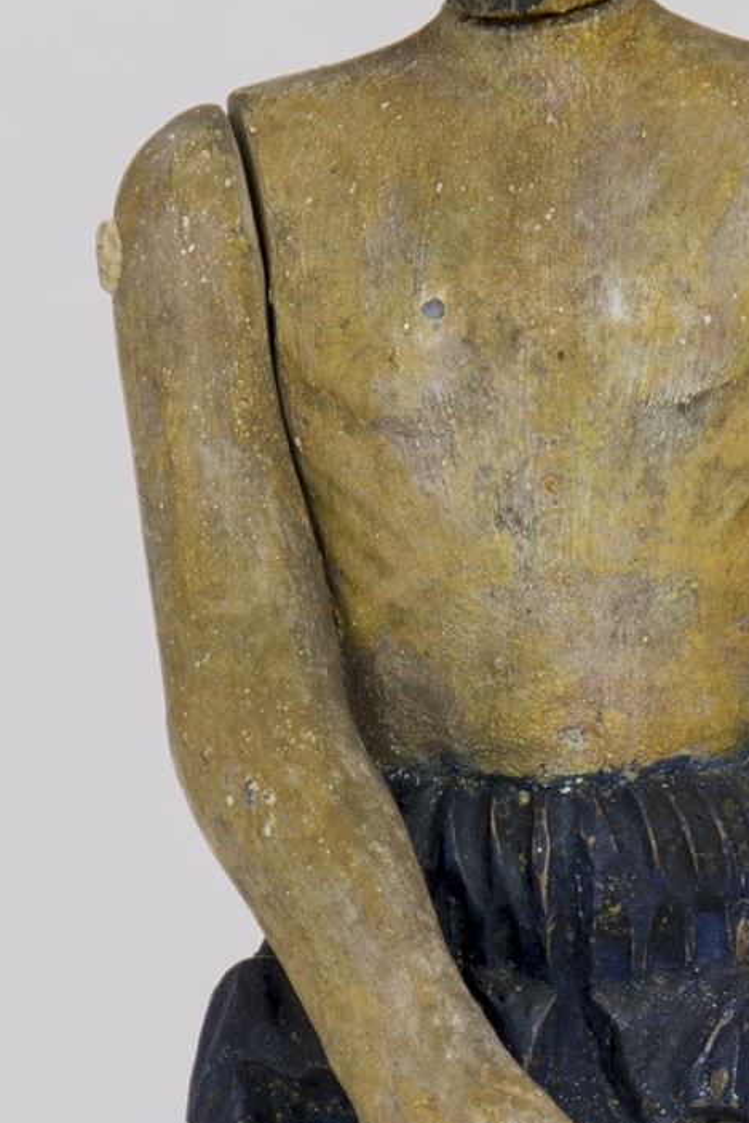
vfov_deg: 6.2
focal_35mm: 334
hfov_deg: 4.1
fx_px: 10409
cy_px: 1114
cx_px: 599
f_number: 9
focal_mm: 65
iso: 100
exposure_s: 1/8
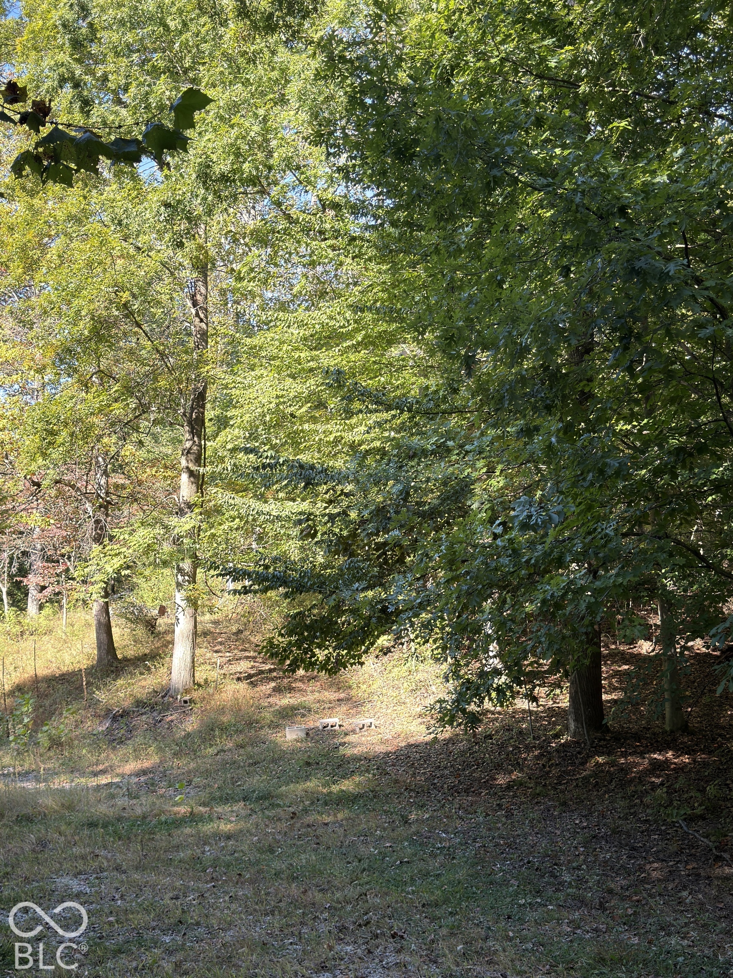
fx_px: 1129
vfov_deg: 46.8
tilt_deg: +7.2
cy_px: 489
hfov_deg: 36.0
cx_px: 366
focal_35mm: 40
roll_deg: +0.1
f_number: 1.78
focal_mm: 6.76
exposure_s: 1/353
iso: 64
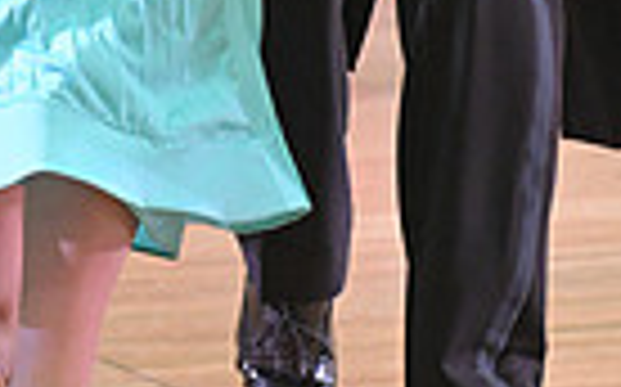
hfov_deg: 4.1
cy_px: -418
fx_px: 8726
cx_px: 52
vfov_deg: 2.5
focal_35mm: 516
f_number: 4
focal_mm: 120
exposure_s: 1/320
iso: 3200
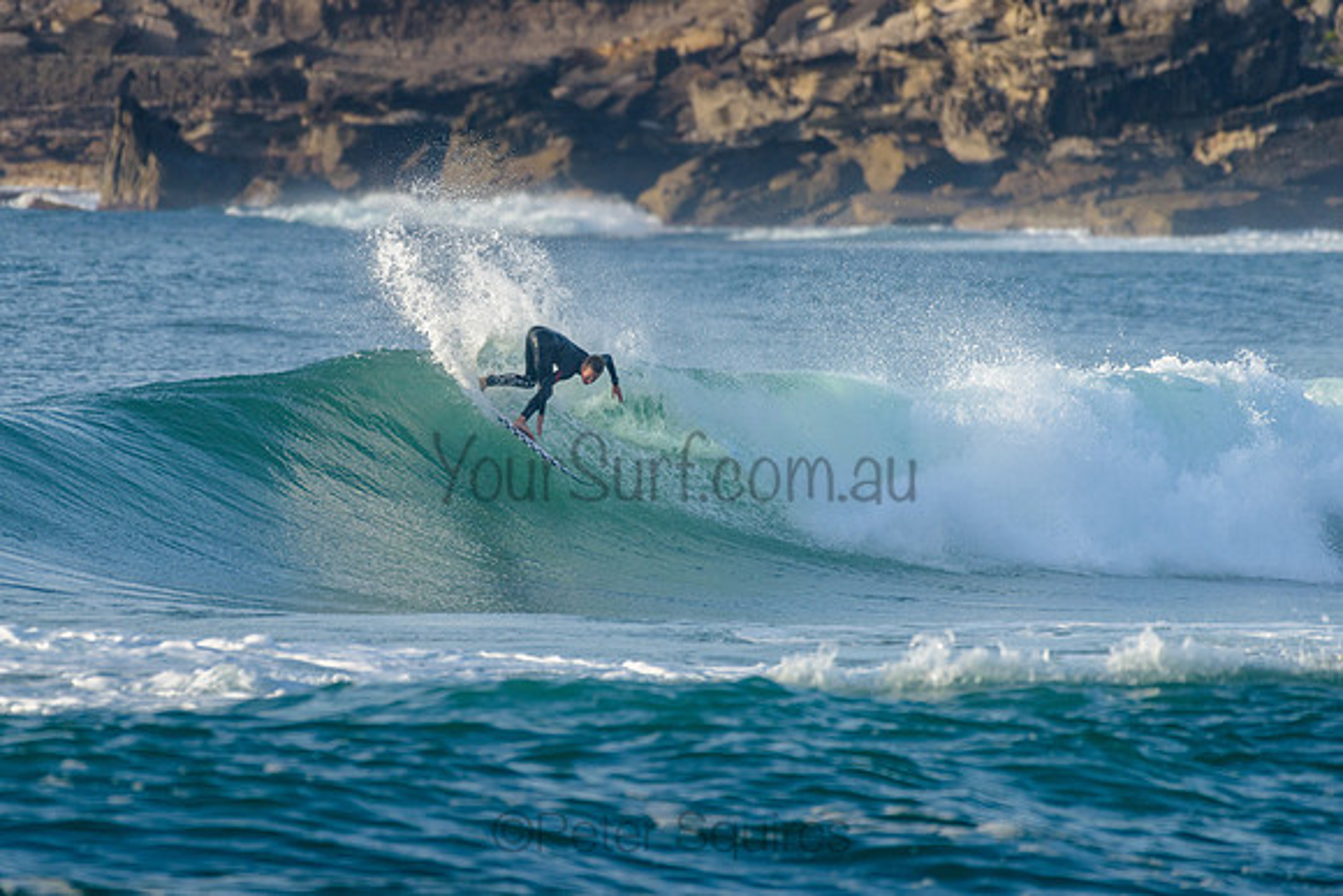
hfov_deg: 3.4
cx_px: 527
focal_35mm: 613
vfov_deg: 2.2
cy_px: 354
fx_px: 22878
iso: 450
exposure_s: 1/2000
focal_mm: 500
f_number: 5.6
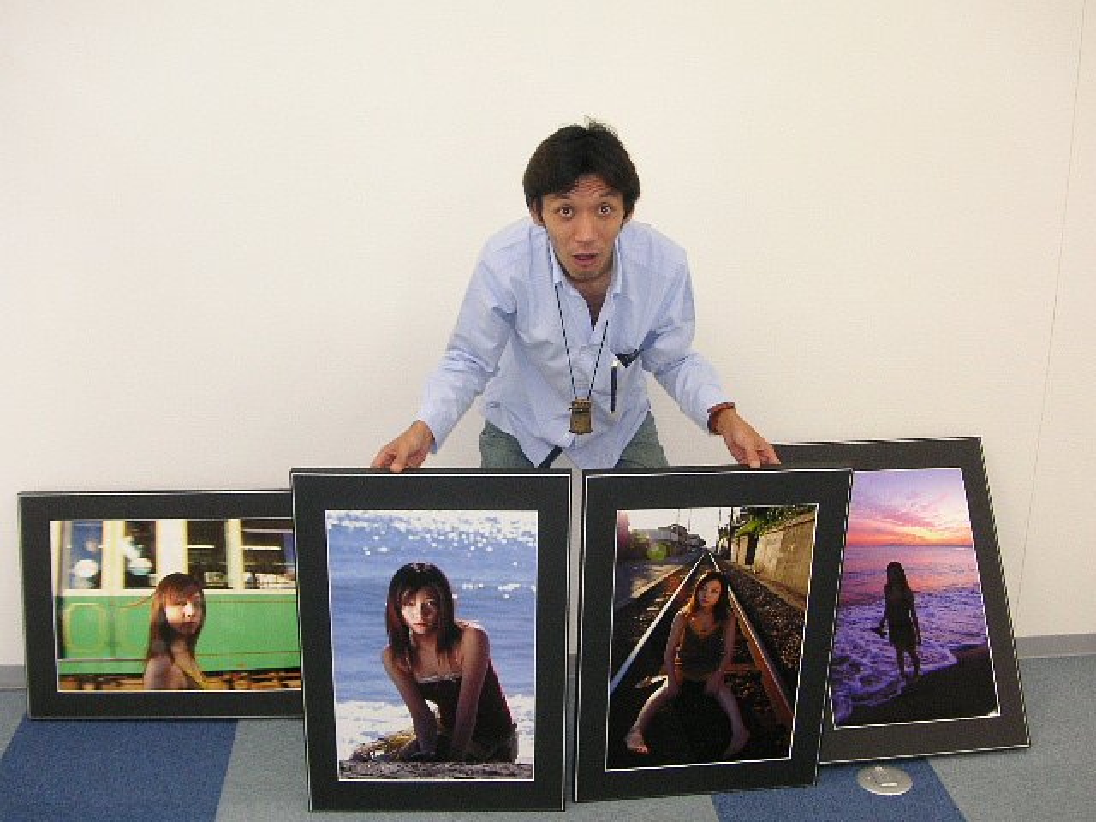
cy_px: 411
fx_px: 1298
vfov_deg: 35.1
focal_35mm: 41
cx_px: 548
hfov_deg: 45.8
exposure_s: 1/90
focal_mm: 6.9
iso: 100
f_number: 3
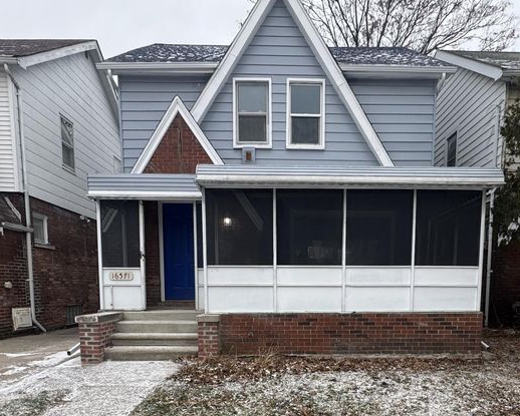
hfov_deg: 63.8
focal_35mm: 27
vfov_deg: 49.9
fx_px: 416
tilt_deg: -7.0
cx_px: 291
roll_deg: -0.5
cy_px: 336
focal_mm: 2.22
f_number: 2.2
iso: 40
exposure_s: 1/229
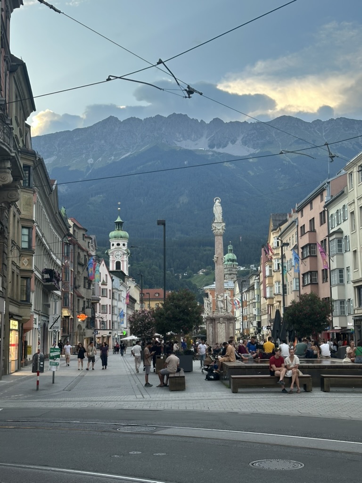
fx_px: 669
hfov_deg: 30.3
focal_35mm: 48
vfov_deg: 39.7
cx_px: 181
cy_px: 242
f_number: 1.78
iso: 64
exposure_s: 1/121
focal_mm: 6.86
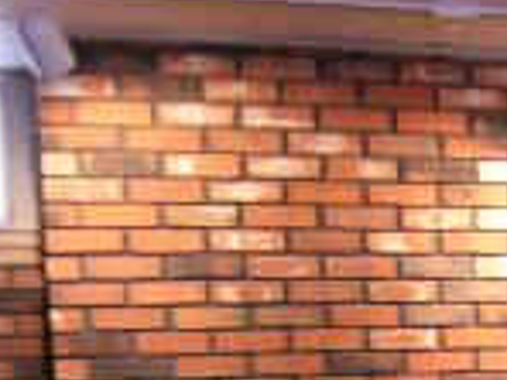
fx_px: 1377
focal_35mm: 94
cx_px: 569
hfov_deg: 19.9
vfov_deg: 14.4
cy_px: 616
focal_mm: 6.1
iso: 200
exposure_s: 1/3.9
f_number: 2.6
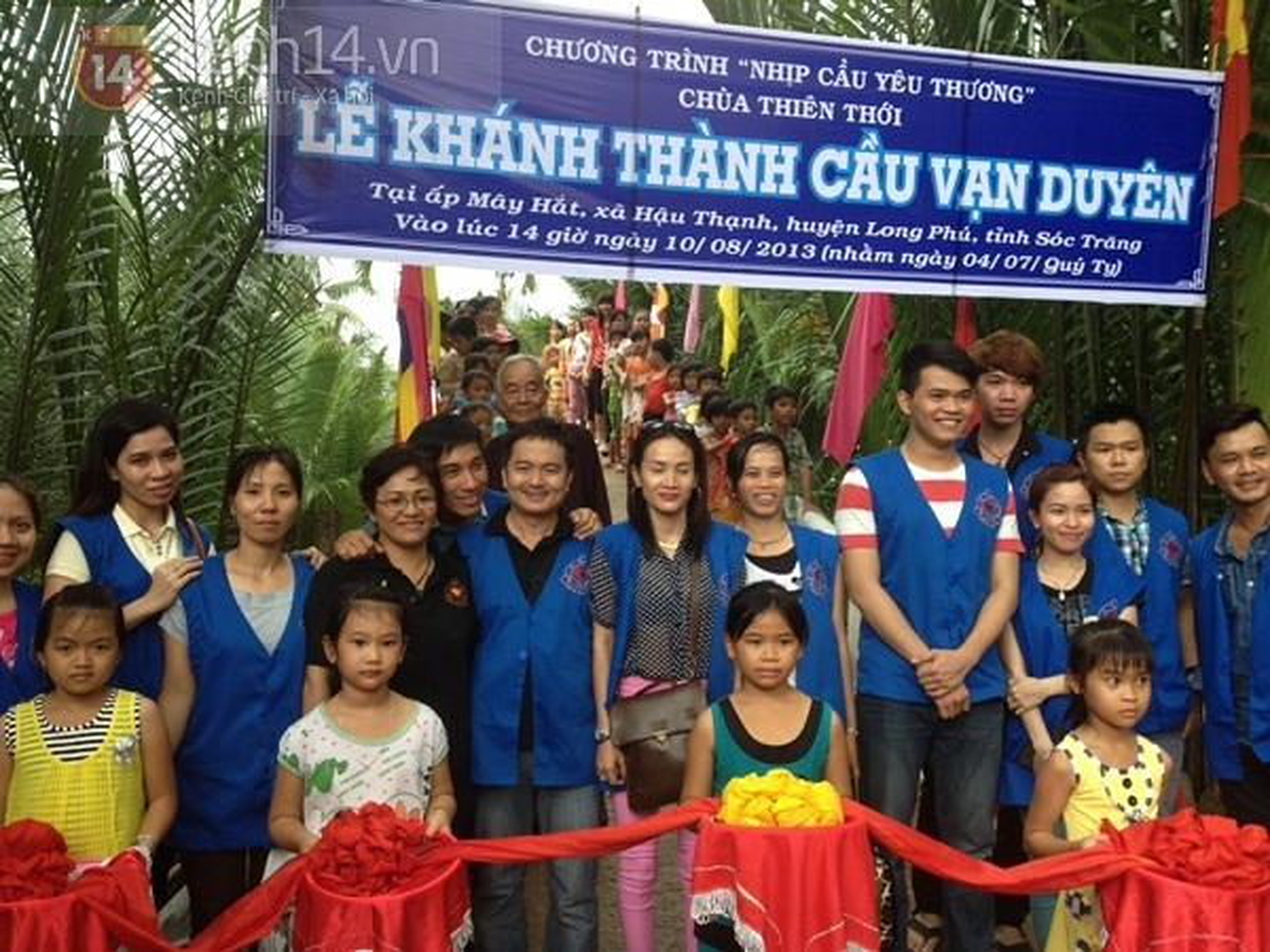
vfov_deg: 40.7
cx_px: 635
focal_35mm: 35
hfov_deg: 52.6
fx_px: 1284
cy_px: 476
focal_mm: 4.28
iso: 50
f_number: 2.4
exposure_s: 1/121
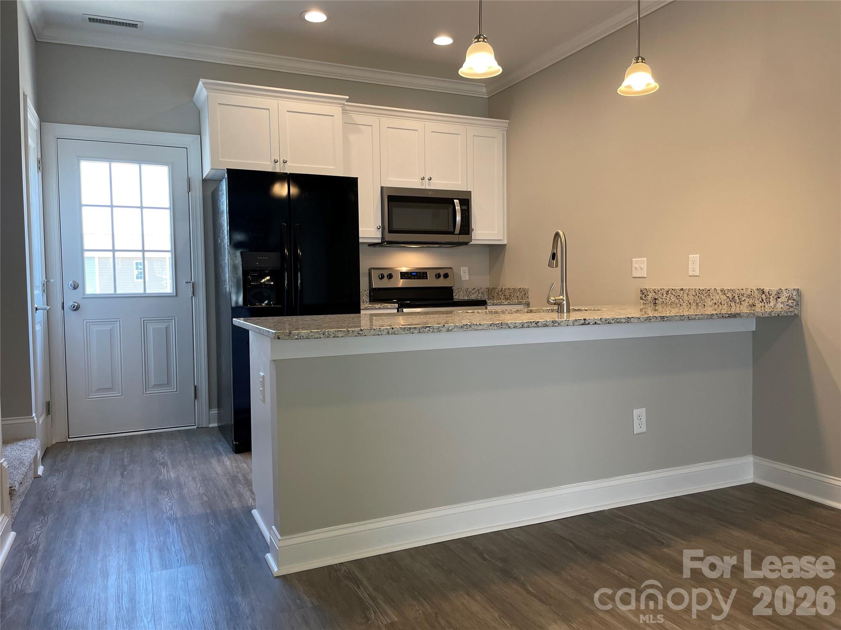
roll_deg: +0.8
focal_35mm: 26
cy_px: 315
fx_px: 632
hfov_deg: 67.3
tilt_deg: -3.6
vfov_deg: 53.1
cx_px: 420
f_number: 1.6
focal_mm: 4.2
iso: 100
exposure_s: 1/120
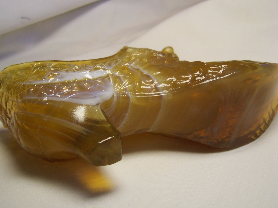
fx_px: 297
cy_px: 104
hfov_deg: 50.1
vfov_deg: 38.7
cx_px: 139
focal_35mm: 37
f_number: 2.8
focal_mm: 5.6
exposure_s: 1/60
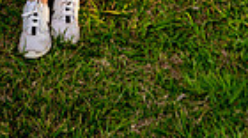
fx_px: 820
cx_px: 96
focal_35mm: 125
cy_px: -225
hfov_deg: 17.2
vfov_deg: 8.5
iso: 100
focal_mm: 37
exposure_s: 1/250
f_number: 4
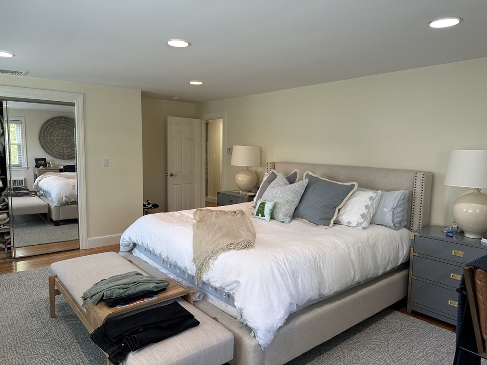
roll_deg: -1.1
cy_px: 182
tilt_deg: -7.0
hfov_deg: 71.6
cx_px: 244
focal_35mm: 24
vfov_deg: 56.8
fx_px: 338
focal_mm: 6.86
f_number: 1.78
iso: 100
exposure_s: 1/120
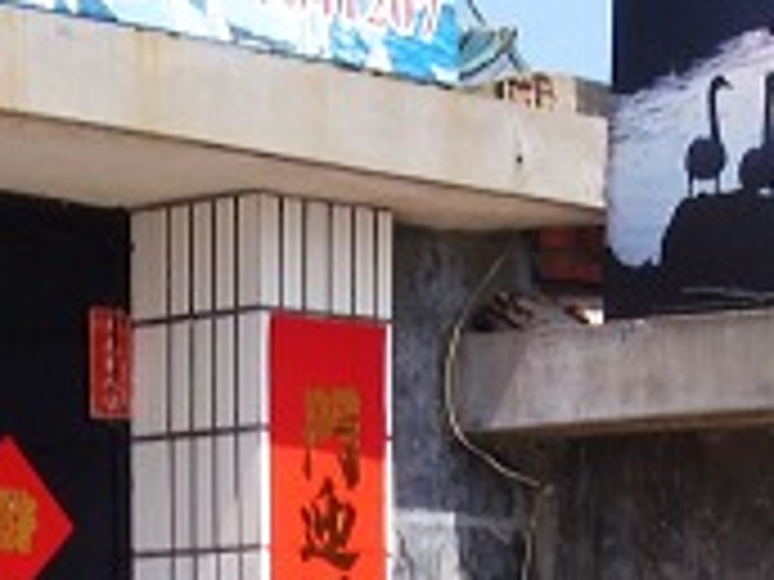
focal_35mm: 144
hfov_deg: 13.7
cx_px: 468
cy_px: 742
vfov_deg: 10.1
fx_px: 3220
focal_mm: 6.3
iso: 50
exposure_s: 1/209
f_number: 6.3
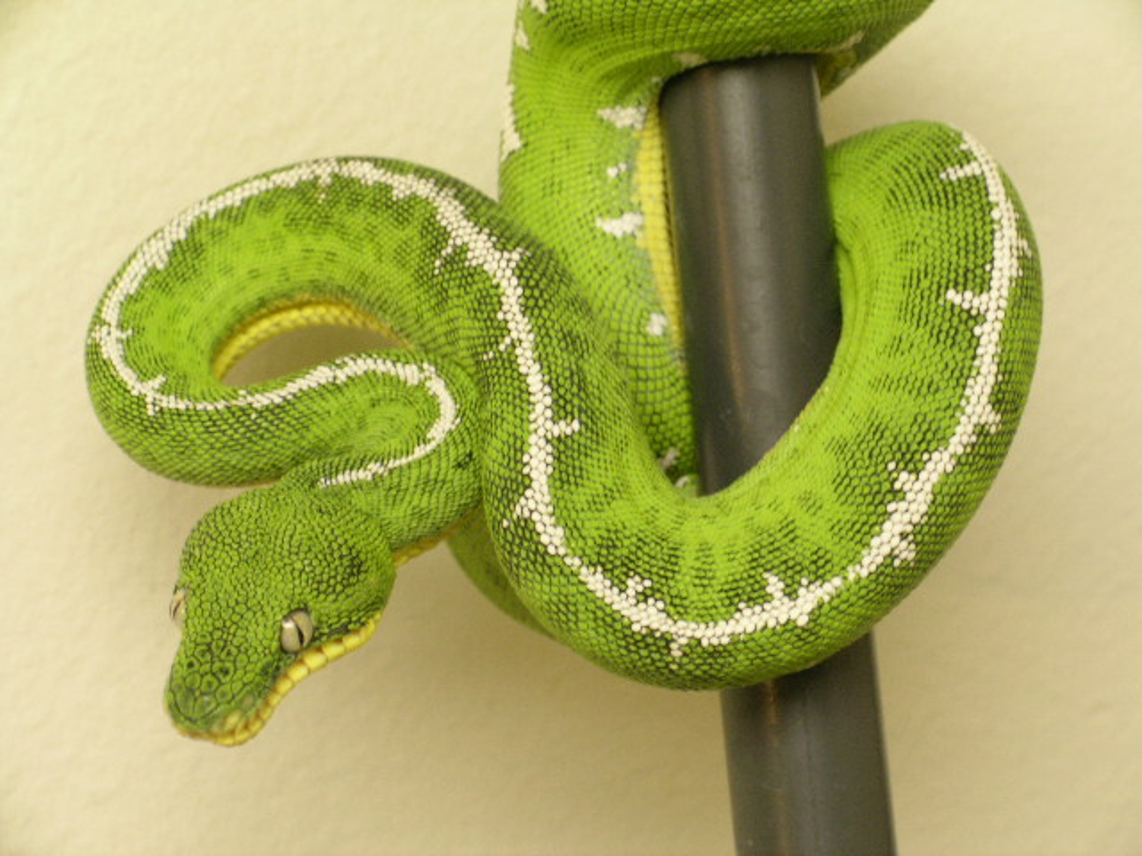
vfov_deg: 12.8
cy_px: 428
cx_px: 571
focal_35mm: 116
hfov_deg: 17.0
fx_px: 3827
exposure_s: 1/3.6
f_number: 4.6
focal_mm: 24
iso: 77
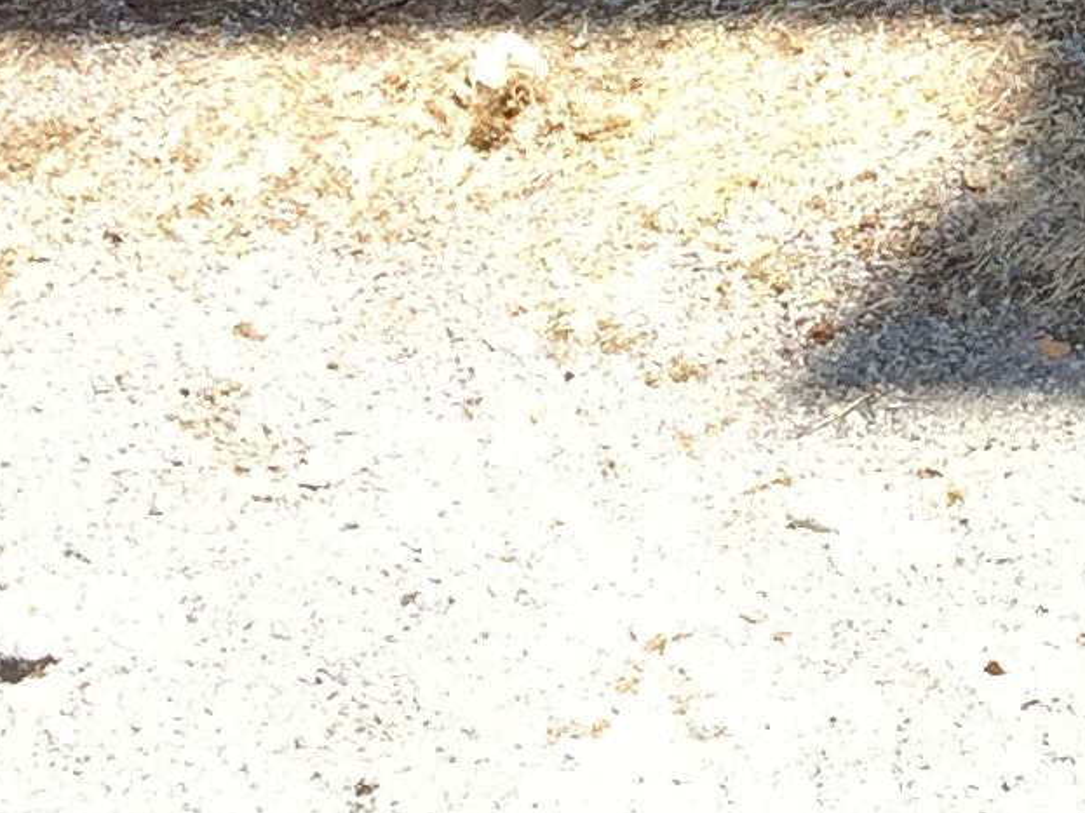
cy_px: -1081
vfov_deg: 8.9
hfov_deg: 11.9
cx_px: 2024
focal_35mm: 152
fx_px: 4763
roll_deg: -0.2
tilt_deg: -14.7
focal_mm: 4.15
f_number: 2.2
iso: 32
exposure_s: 1/565
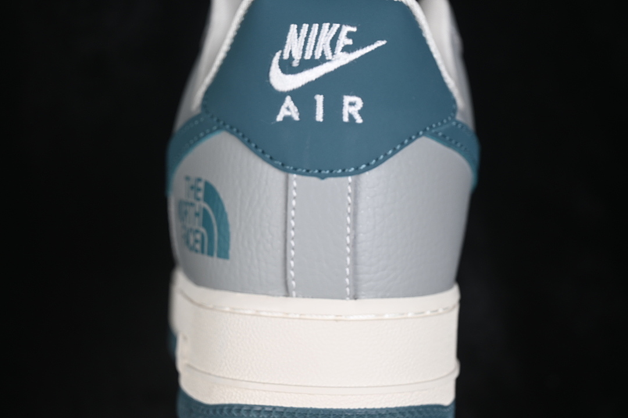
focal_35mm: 75
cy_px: 209
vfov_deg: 18.2
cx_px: 314
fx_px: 1308
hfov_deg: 27.0
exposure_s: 1/80
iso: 160
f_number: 7.1
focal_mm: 50
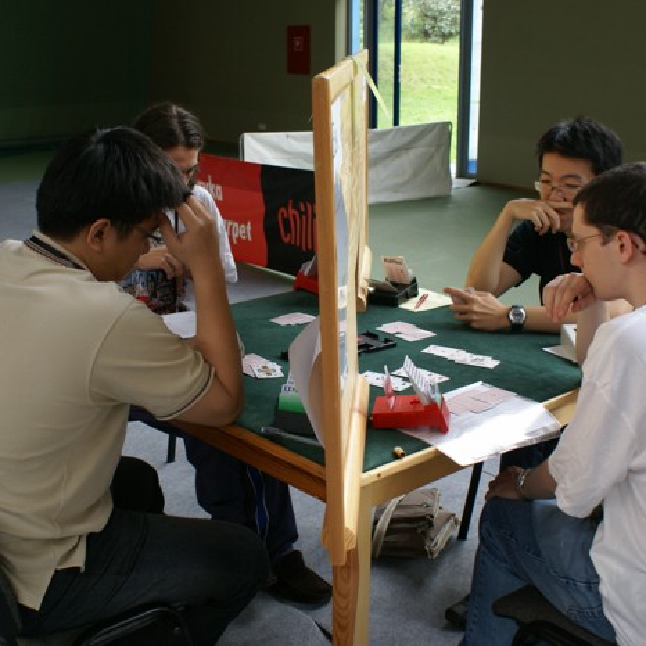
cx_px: 287
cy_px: 323
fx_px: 971
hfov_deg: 36.7
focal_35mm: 46
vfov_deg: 36.8
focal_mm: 24
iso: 200
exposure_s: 1/30
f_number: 5.6
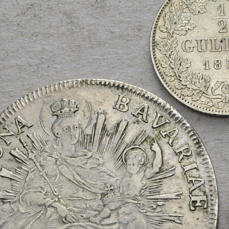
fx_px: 1190
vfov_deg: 11.0
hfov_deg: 10.9
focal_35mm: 159
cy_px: 153
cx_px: 228
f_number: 14
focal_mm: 48
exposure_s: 1/250
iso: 400
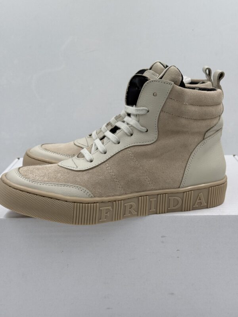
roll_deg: +1.2
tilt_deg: -14.3
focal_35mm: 48
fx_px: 440
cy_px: 158
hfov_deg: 30.3
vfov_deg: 39.7
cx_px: 119
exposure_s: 1/769
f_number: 1.78
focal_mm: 6.76
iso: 64
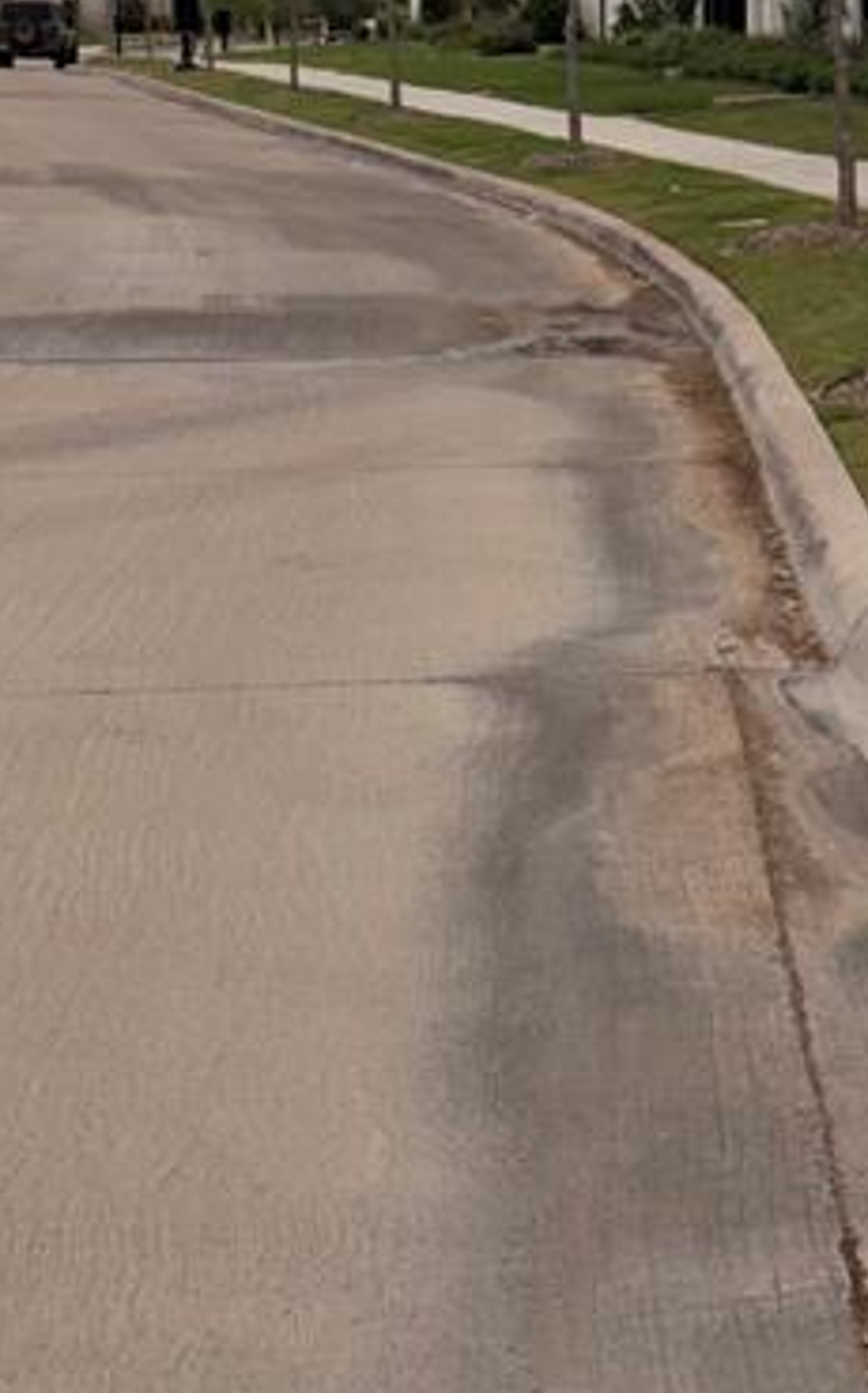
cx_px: 774
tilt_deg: -1.1
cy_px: -15
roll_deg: +2.5
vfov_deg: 19.1
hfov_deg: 12.2
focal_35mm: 106
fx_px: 4020
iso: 50
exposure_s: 1/4329
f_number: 1.78
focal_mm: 6.76
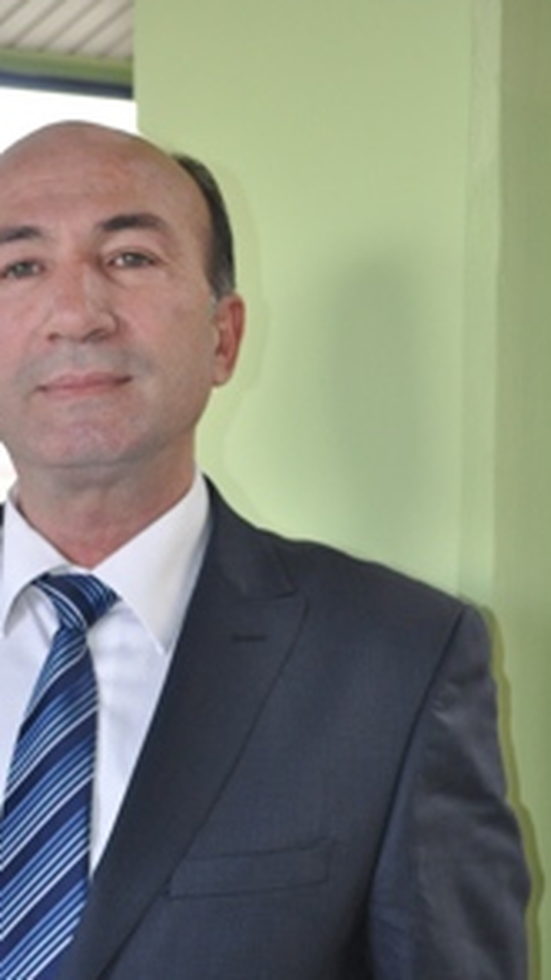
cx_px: 103
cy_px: 694
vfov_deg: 26.0
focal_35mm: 81
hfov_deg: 14.8
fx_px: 2103
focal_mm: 34
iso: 800
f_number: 5
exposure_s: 1/80
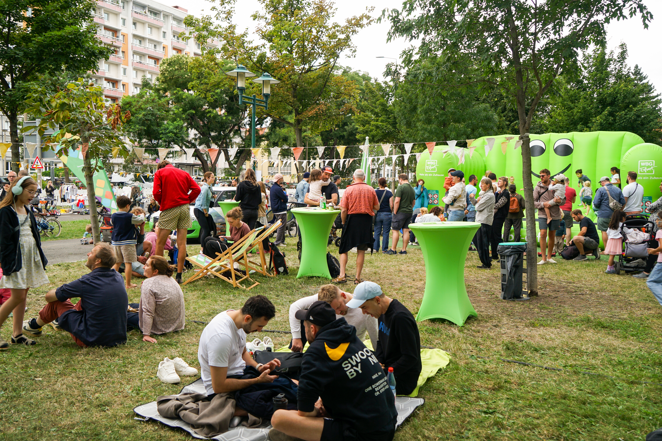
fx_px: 552
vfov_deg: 43.6
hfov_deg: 61.9
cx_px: 331
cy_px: 220
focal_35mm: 30
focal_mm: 30
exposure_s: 1/60
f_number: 5
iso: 200
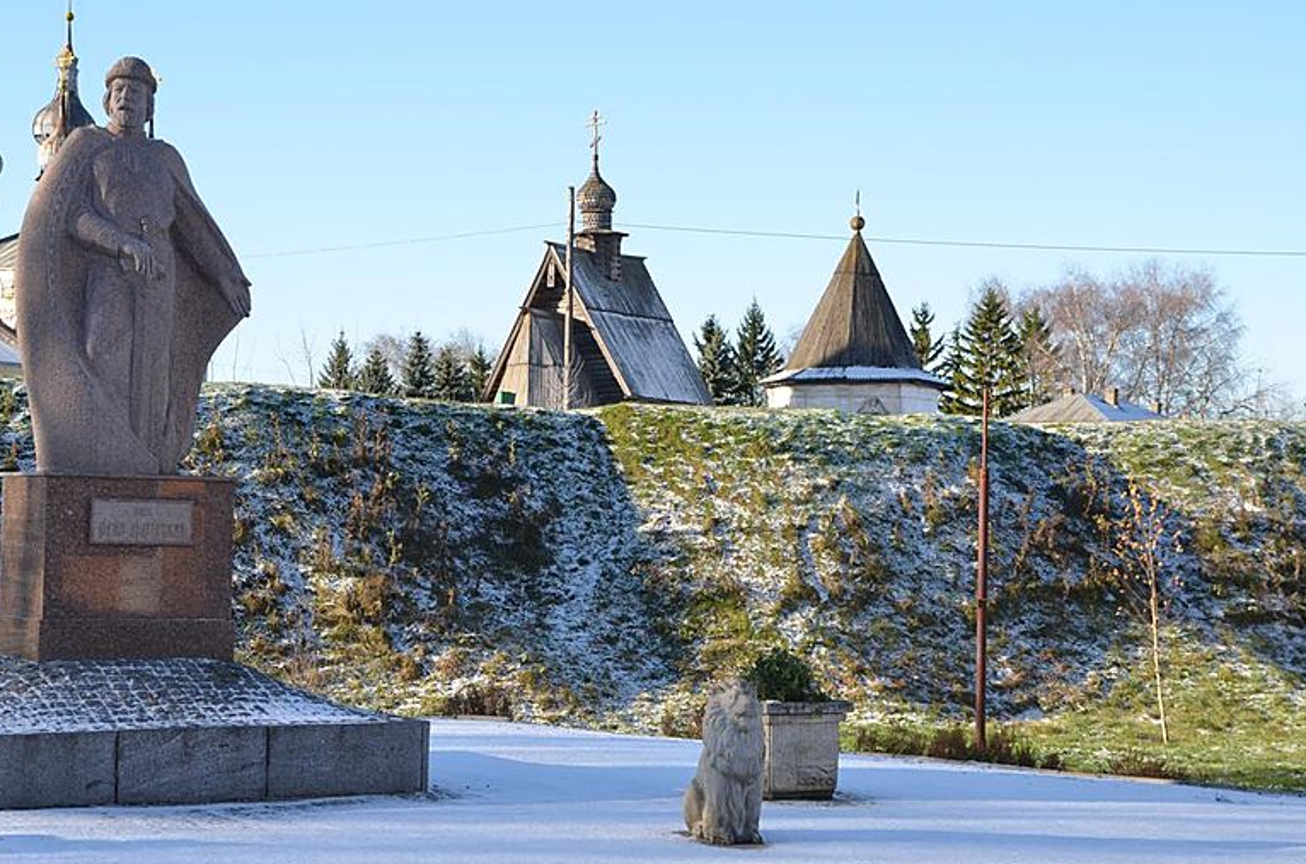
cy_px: 438
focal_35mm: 67
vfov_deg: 20.2
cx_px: 561
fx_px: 2425
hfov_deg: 30.1
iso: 200
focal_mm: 38
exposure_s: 1/200
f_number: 7.1
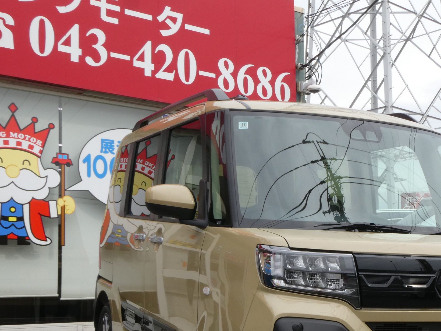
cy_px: 252
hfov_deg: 33.6
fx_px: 713
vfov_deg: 25.8
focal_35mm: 56
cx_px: 333
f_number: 6.3
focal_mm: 6.3
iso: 80
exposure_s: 1/125
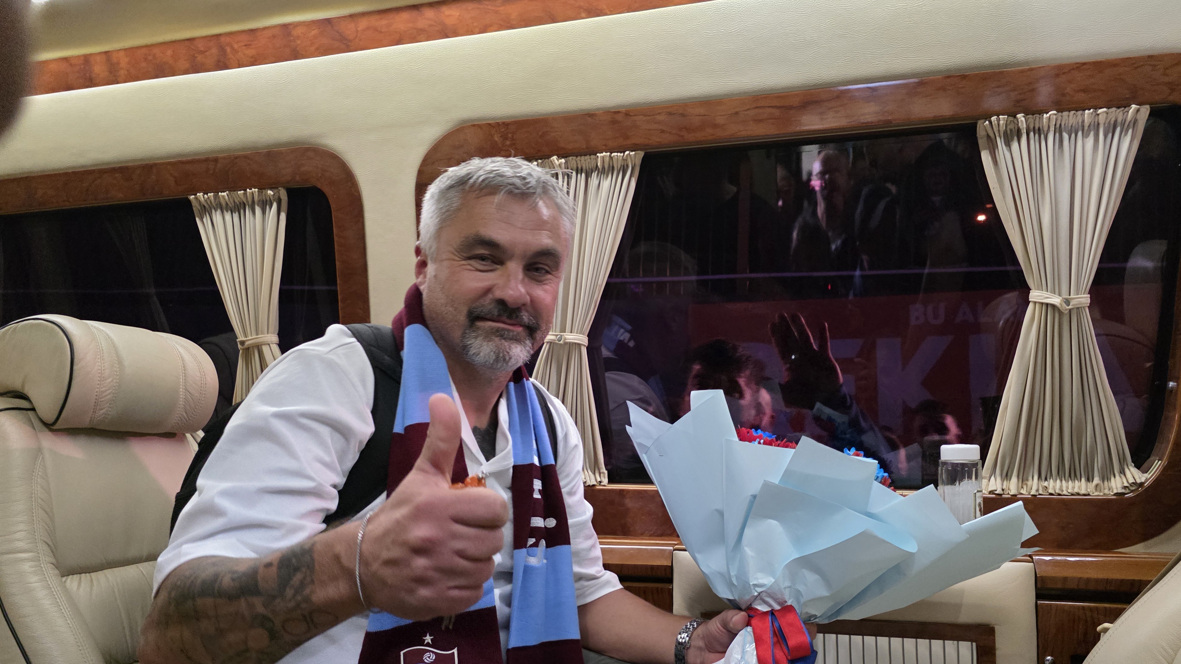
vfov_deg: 44.0
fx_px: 814
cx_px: 611
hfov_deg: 71.9
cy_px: 414
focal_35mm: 26
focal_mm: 6.3
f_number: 1.7
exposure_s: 1/60
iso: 2000
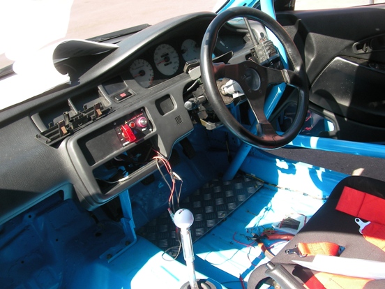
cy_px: 144
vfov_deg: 35.1
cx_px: 192
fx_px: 456
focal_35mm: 41
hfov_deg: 45.8
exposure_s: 1/135
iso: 50
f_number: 3.5
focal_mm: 6.3
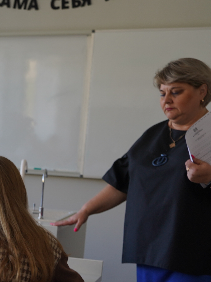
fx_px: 732
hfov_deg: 13.4
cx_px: -243
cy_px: 256
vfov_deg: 21.3
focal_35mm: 90
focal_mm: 28
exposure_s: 1/60
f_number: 4
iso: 160
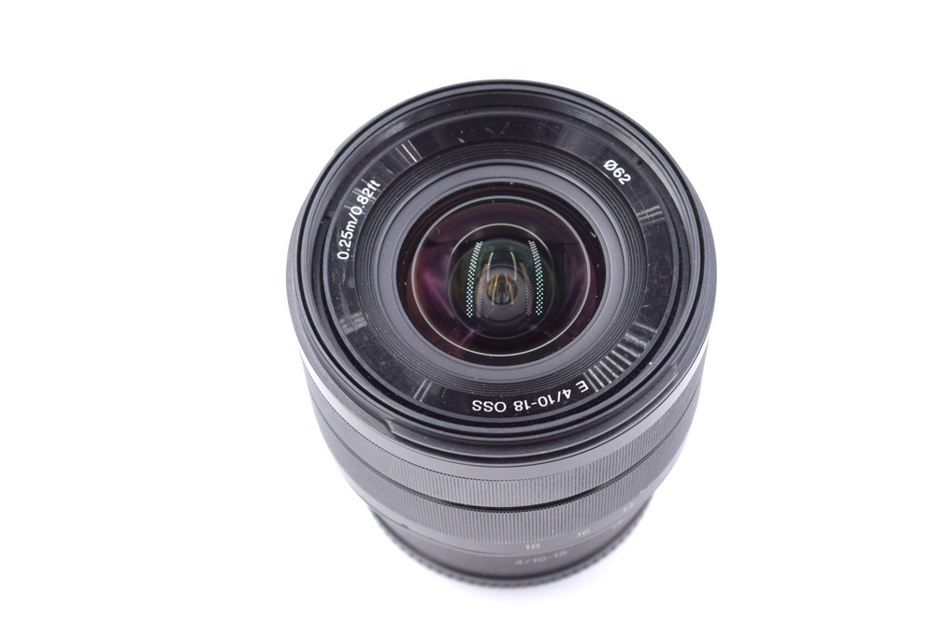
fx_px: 2140
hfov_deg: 24.6
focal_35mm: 82
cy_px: 312
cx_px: 466
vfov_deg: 16.6
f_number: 8
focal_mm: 55
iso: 400
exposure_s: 1/125
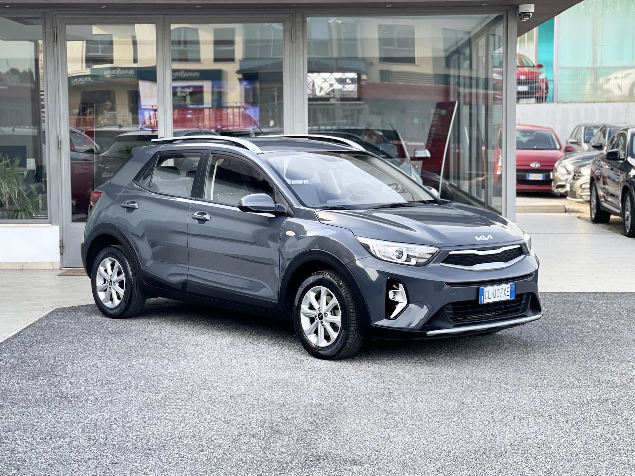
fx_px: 1174
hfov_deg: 30.3
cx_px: 318
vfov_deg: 22.9
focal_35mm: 64
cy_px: 238
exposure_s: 1/121
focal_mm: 7.5
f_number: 2.2
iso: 32
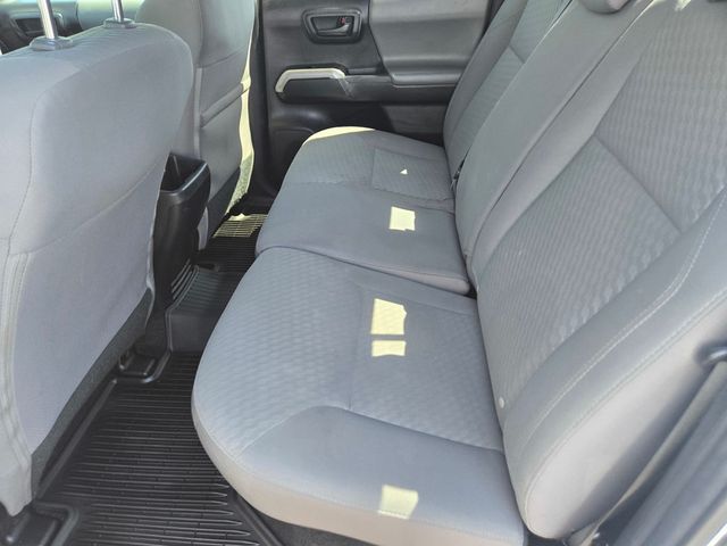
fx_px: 483
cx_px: 364
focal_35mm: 23
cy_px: 273
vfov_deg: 58.9
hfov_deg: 73.9
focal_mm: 5.4
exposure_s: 1/180
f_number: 1.8
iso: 125
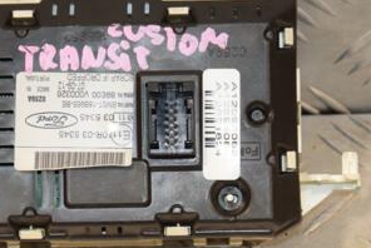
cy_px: 109
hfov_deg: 8.5
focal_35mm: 243
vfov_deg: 5.7
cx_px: 127
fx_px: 2507
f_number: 6.3
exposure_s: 1/200
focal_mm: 80
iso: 800
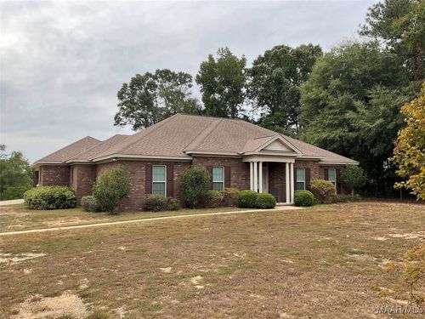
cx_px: 212
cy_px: 160
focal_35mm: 29
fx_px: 356
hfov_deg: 61.7
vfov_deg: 48.2
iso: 16
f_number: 1.8
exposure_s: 1/842
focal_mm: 3
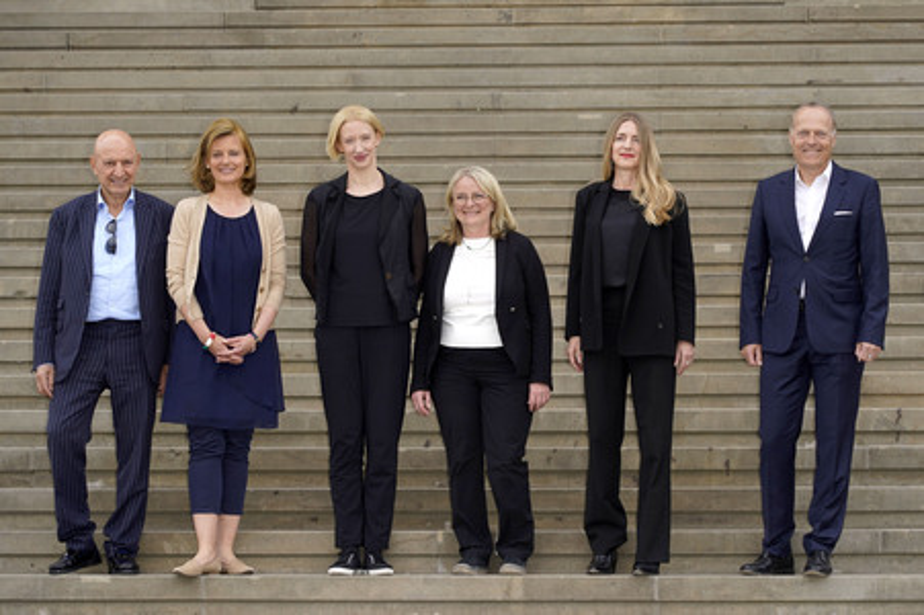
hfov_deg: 21.3
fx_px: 2462
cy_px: 308
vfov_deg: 14.2
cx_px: 462
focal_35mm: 96
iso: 100
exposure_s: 1/200
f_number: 5.6
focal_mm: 96
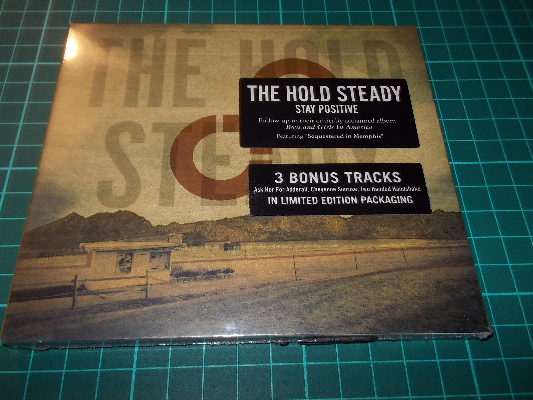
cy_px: 200
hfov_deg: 60.0
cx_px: 268
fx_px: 462
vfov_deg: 46.8
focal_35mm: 30
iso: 200
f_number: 3.3
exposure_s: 1/30
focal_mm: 4.1
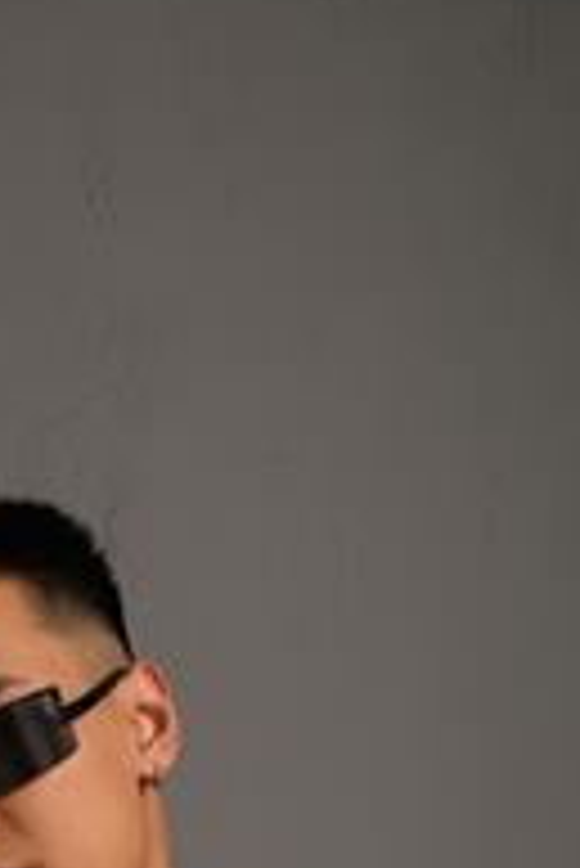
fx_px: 2340
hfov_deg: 13.6
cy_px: 1248
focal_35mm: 97
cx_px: -193
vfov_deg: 18.8
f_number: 5
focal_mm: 21.4
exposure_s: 1/160
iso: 160
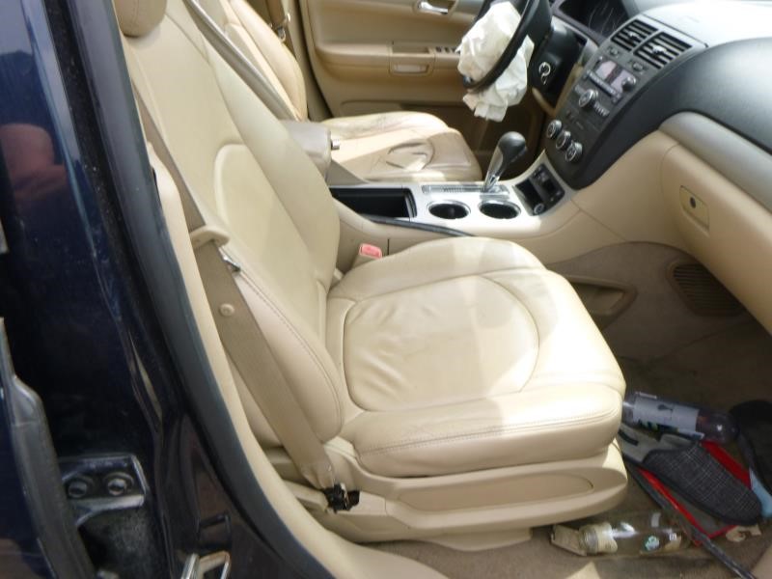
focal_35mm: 25
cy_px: 290
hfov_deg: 69.4
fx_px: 558
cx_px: 386
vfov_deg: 54.9
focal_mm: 4.5
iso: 100
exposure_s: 1/100
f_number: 3.9
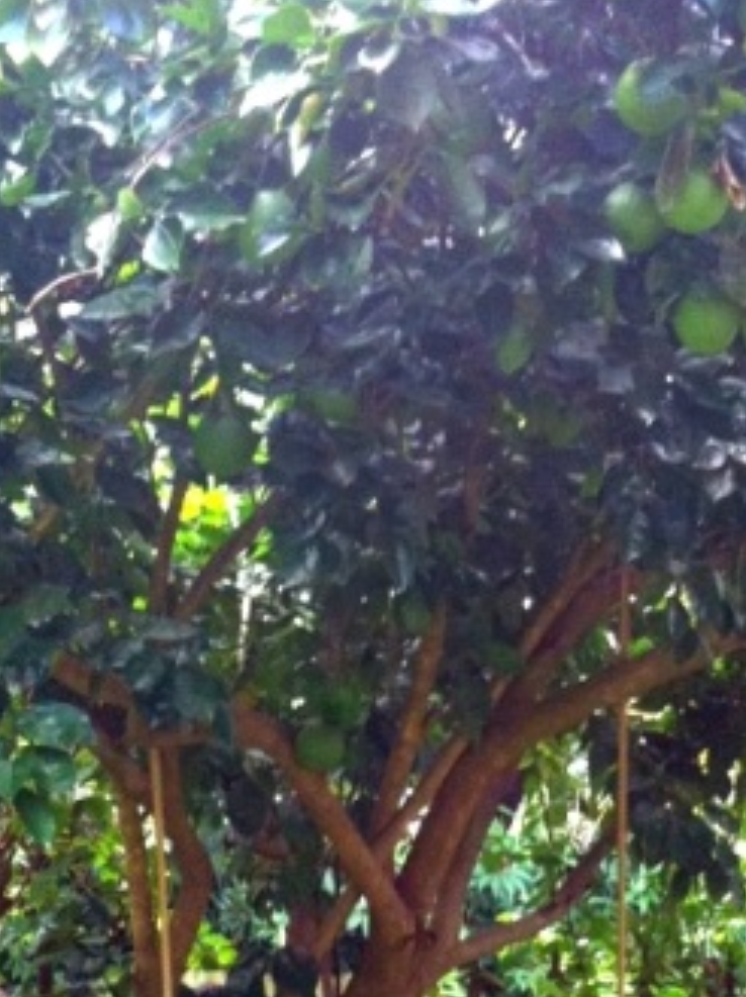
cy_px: 855
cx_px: 464
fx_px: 2447
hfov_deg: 17.3
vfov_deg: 22.6
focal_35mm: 85
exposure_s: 1/100
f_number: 2.8
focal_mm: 3.85
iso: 125
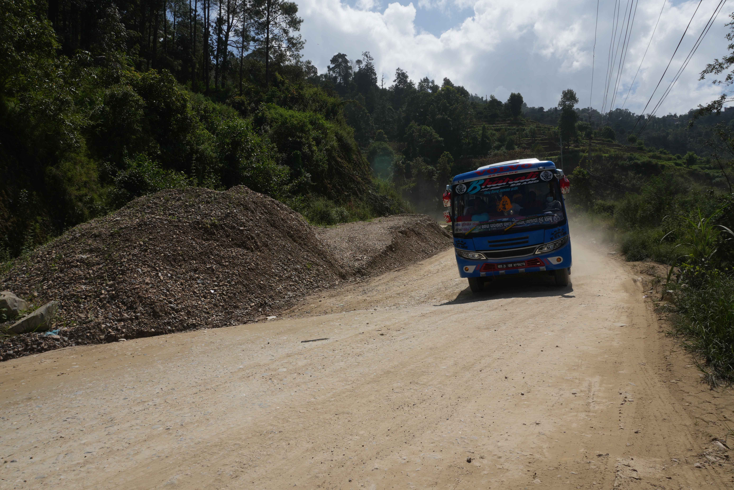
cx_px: 367
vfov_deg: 50.4
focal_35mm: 26
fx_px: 520
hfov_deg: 70.4
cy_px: 245
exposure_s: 1/160
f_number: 16
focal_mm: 17
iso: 100
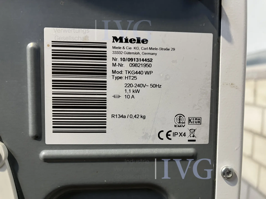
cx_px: 133
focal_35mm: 26
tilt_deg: -4.7
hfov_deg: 67.3
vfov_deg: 53.1
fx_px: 200
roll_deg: -1.0
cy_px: 100
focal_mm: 5.1
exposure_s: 1/50
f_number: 1.6
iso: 200
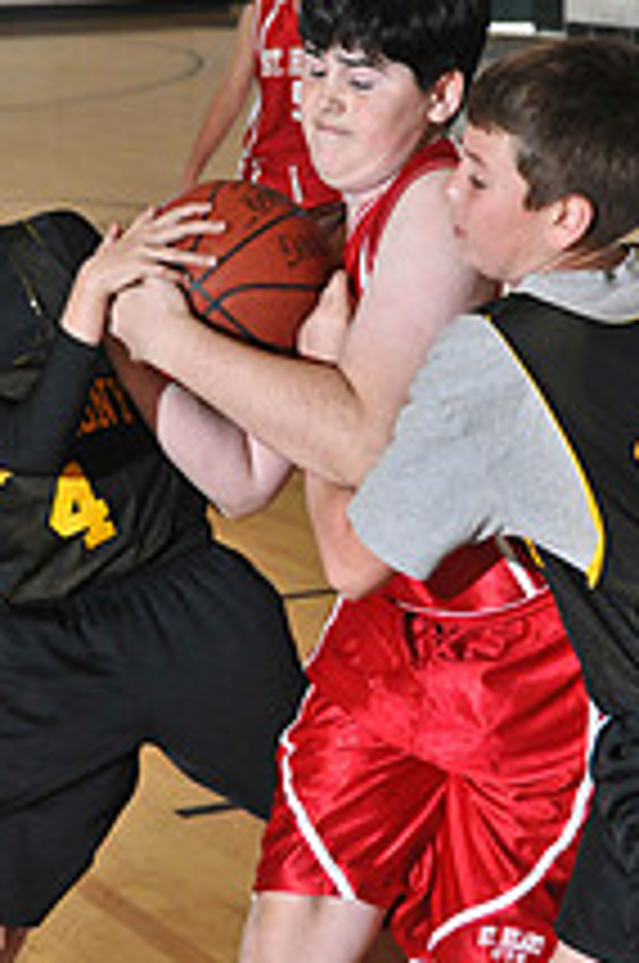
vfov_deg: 17.1
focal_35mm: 120
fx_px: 3205
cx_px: 326
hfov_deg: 11.4
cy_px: 410
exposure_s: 1/250
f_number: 4.2
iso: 1100
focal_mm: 38
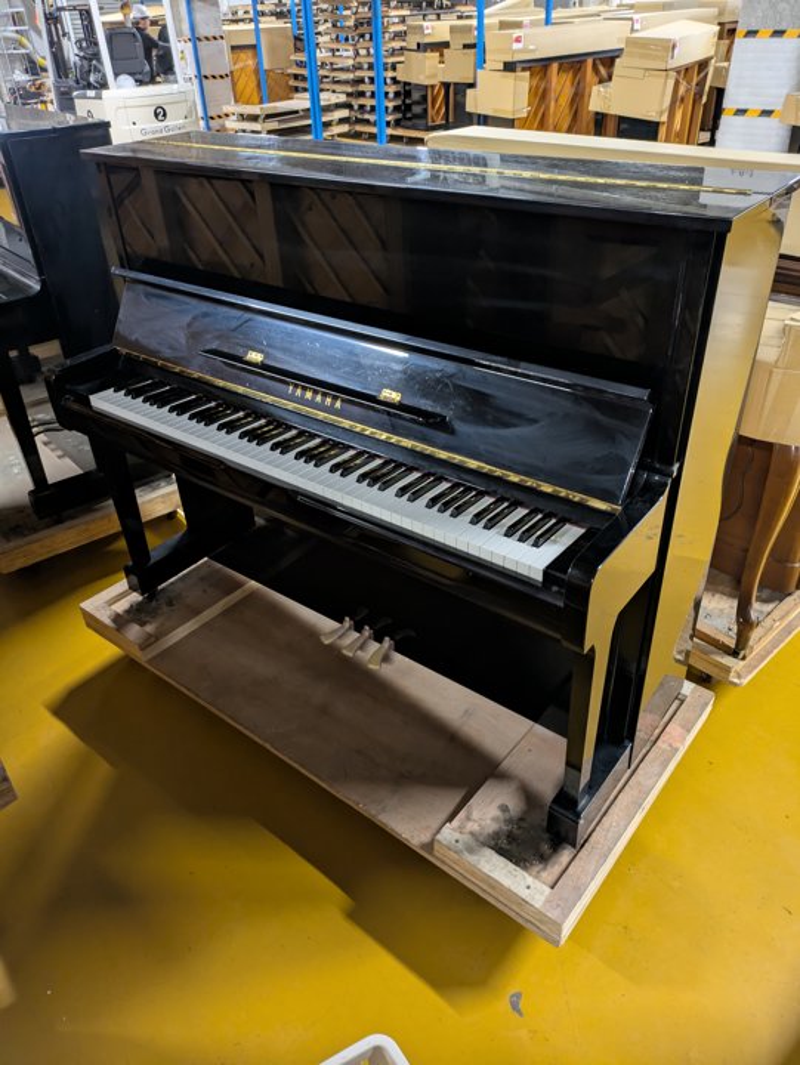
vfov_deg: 69.4
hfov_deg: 54.9
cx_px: 400
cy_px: 532
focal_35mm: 25
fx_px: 769
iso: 335
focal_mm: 5.43
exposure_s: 1/24
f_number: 1.89
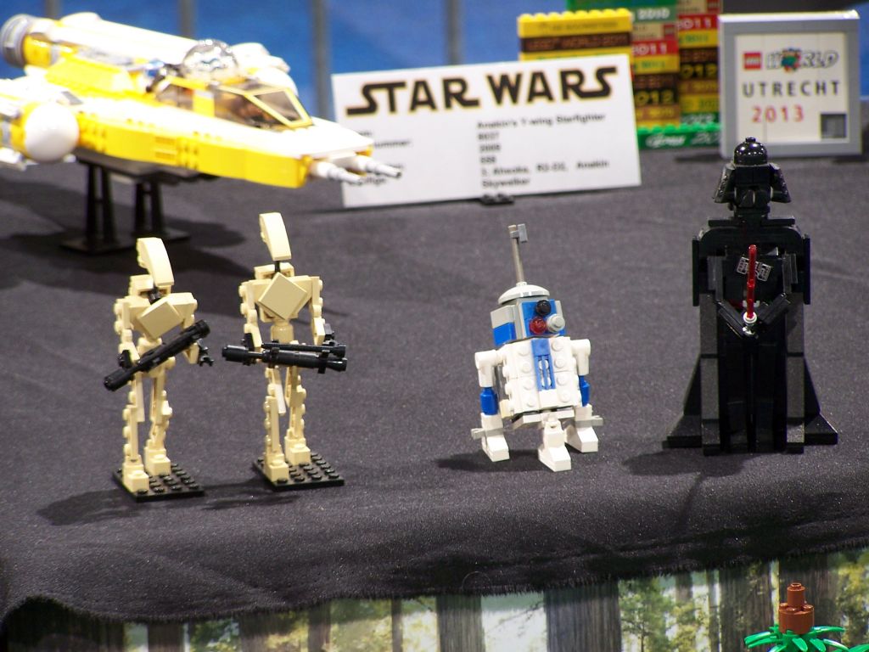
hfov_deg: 8.3
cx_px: 434
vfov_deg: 6.2
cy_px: 326
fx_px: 5975
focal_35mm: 238
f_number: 3.3
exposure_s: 1/2
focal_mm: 39.5
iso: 80
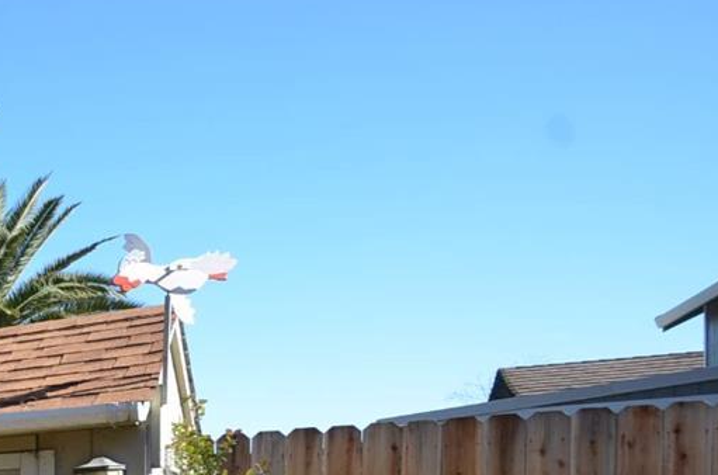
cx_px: -292
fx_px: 875
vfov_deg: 26.9
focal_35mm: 44
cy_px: 566
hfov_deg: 30.6
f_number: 8
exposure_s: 1/250
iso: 200
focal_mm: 10
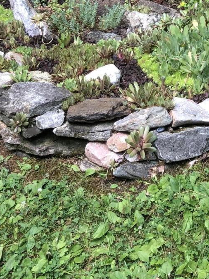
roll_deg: +0.3
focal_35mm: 83
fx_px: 668
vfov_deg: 21.4
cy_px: -81
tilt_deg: -15.3
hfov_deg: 17.4
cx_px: 199
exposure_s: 1/120
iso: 40
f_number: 1.8
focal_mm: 3.99
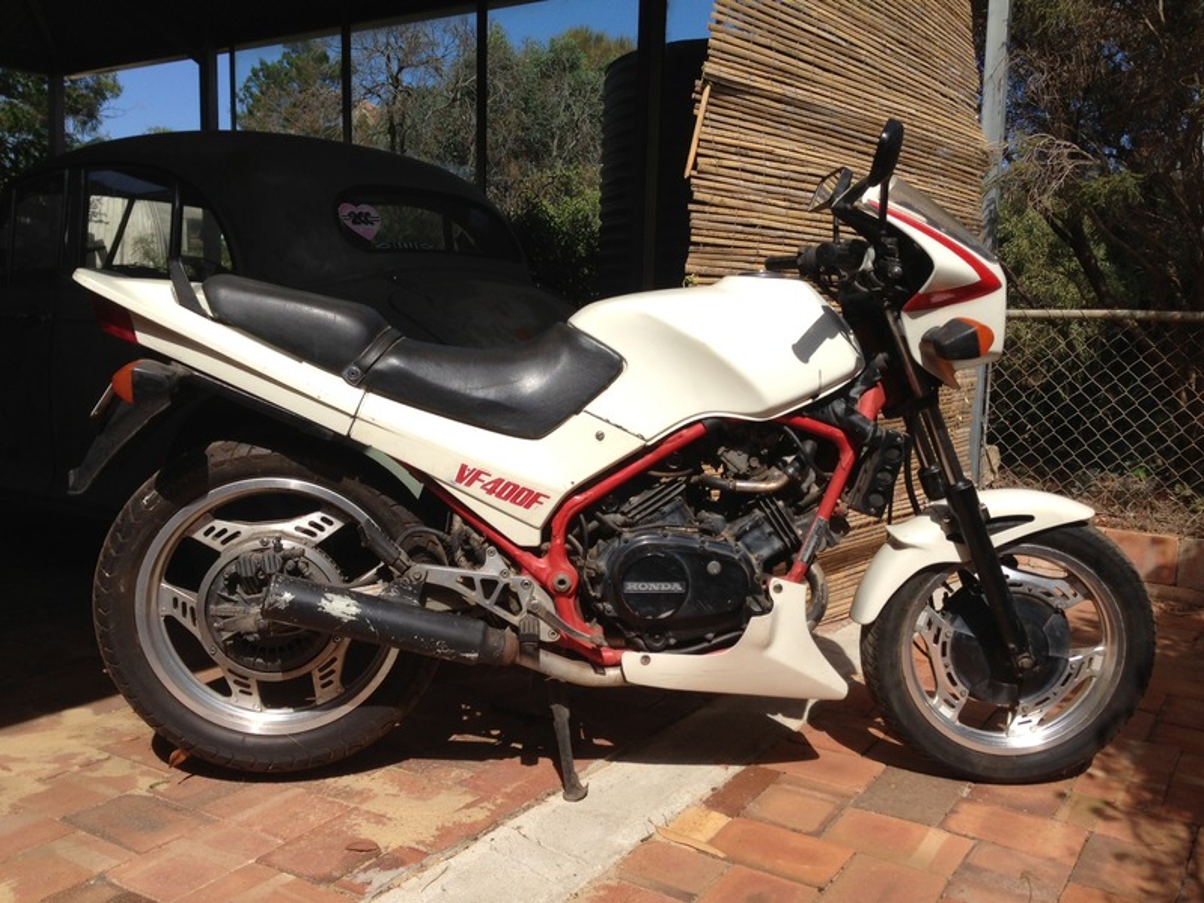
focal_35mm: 33
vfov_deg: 42.9
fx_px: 1148
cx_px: 602
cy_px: 452
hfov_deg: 55.4
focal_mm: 4.13
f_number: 2.4
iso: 50
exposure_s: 1/1808
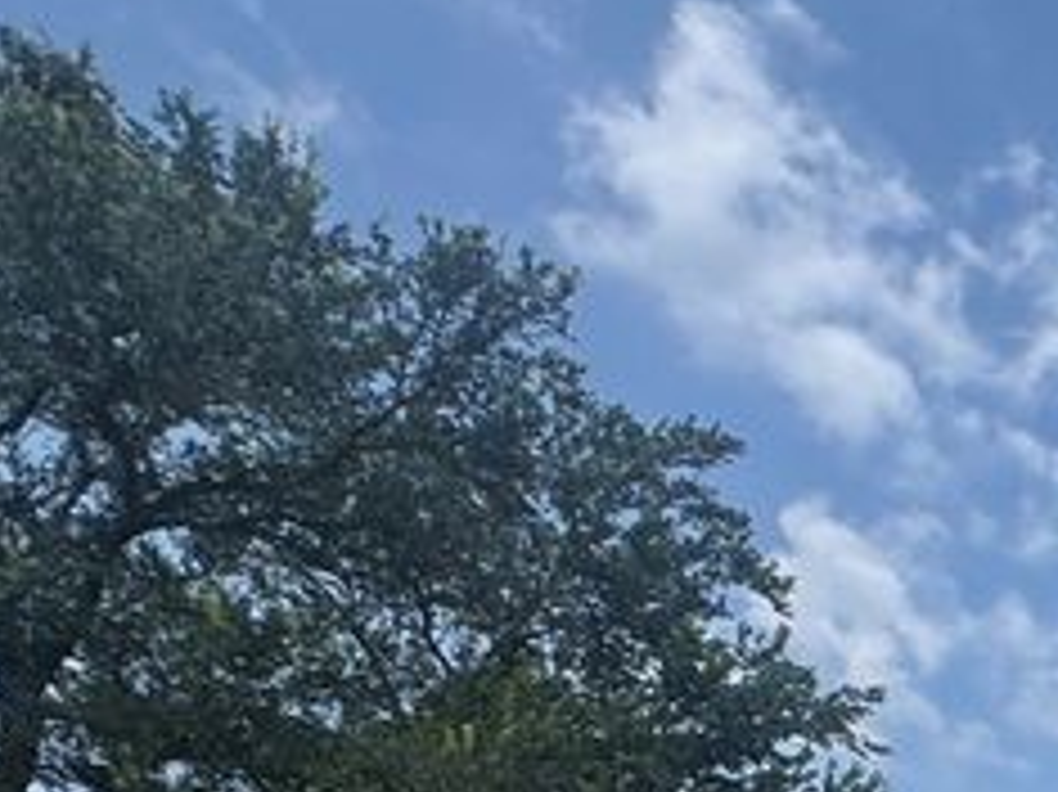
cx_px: 1999
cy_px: 1346
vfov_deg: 19.3
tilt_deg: -1.5
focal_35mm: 61
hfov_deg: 20.2
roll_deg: -0.3
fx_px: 1863
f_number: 2.2
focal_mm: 2.22
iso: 50
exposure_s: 1/2985
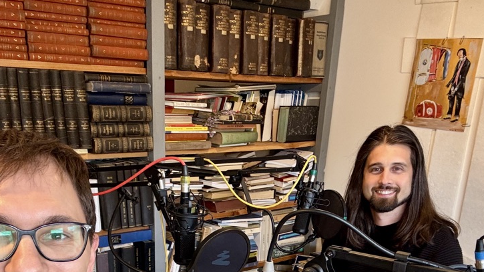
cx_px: 230
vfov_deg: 29.4
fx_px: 488
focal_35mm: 38
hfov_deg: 52.8
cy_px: 264
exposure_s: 1/60
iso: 80
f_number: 1.9
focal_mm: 2.69
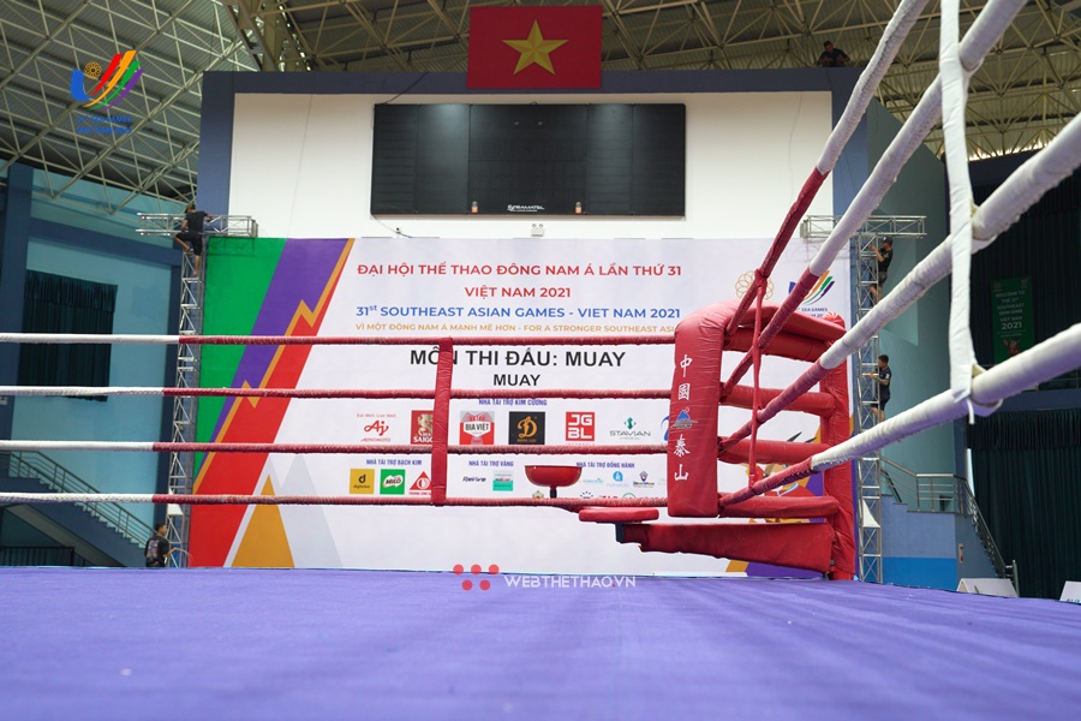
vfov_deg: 33.4
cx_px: 540
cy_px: 360
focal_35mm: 40
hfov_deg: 48.5
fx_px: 1201
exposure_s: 1/125
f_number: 5
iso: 1250
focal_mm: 40
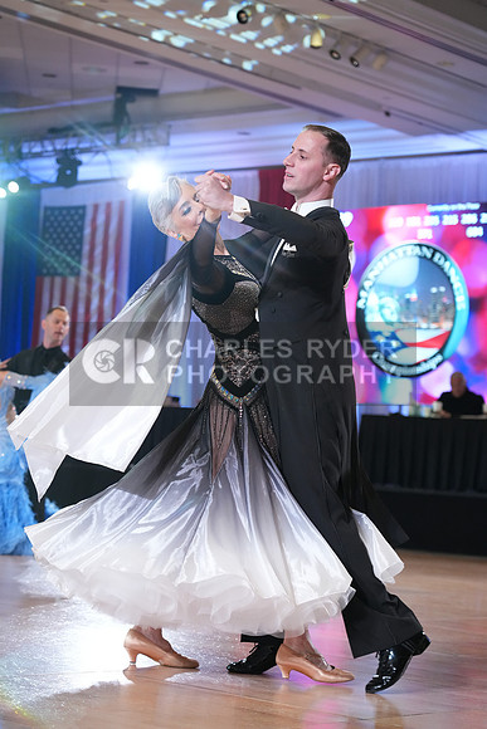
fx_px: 1683
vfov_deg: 24.5
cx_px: 244
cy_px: 364
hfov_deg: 16.5
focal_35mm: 83
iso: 3200
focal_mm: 83
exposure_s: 1/400
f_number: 4
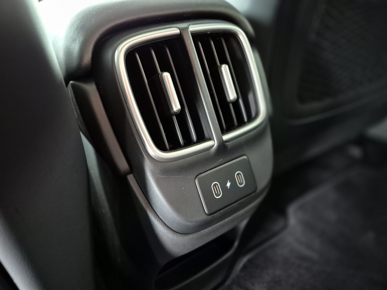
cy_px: 145
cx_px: 194
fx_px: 257
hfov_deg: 73.9
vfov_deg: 58.9
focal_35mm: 23
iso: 1250
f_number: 1.8
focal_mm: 5.4
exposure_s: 1/25
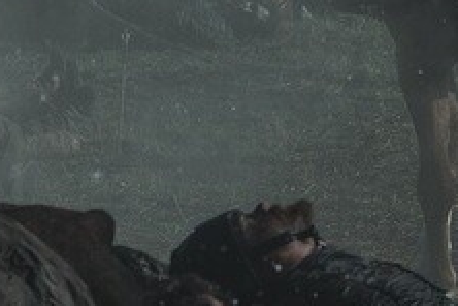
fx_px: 6411
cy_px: 1
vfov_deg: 2.7
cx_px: 600
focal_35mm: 504
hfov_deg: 4.1
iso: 200
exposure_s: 1/1250
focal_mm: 140
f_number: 5
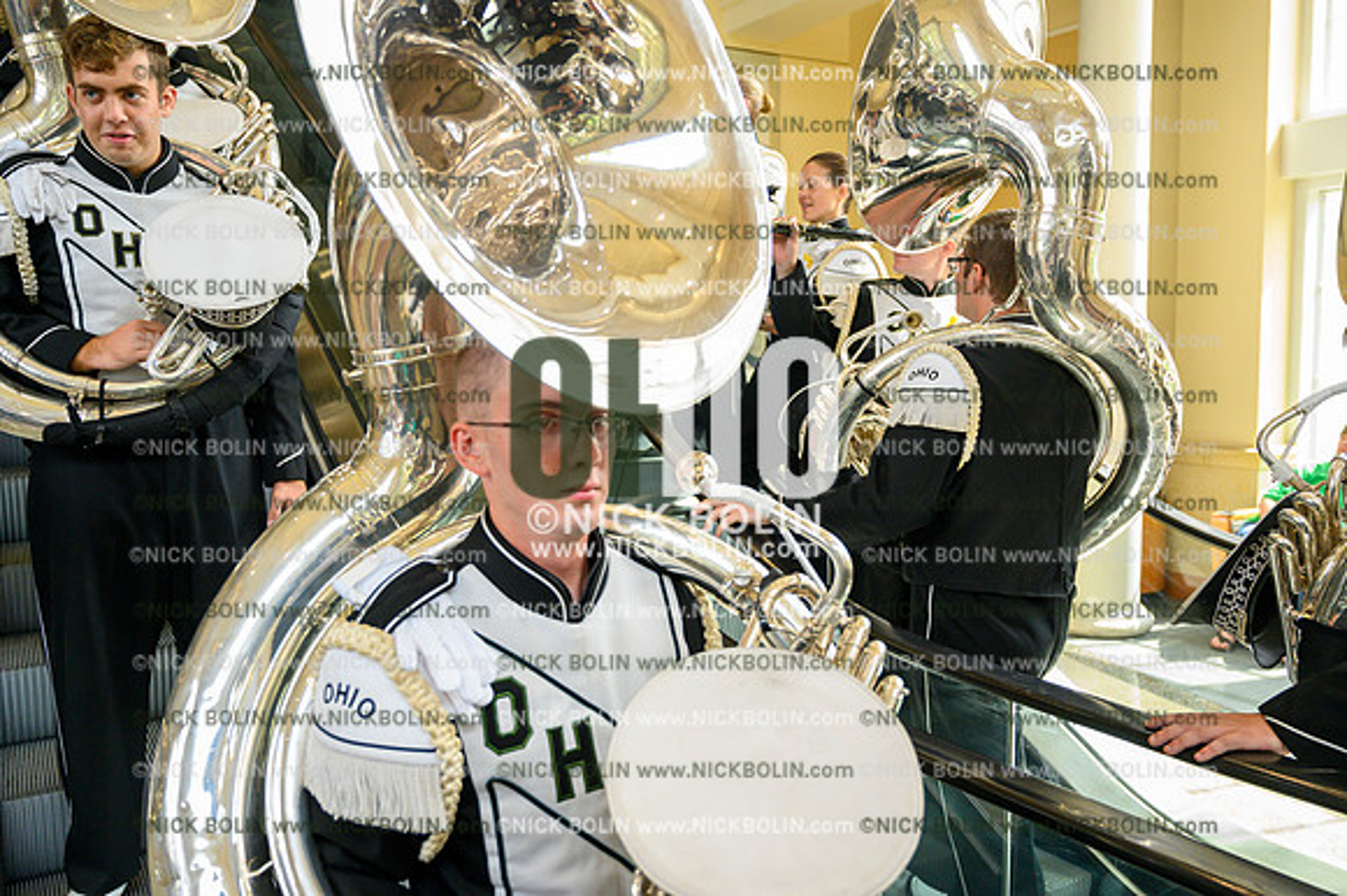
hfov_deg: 62.0
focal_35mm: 30
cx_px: 674
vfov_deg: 43.6
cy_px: 448
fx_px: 1122
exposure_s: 1/800
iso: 3200
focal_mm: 30
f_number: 4
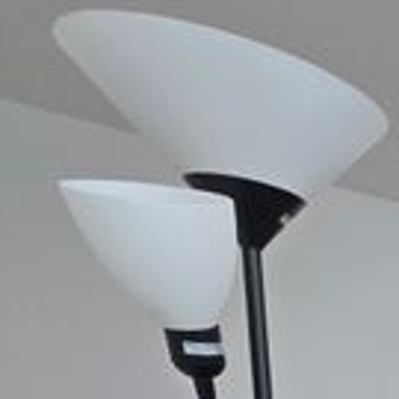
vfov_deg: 25.5
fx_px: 665
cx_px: 884
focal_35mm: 51
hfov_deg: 17.0
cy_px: 591
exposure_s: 1/100
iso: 125
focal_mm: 2.2
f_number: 2.2
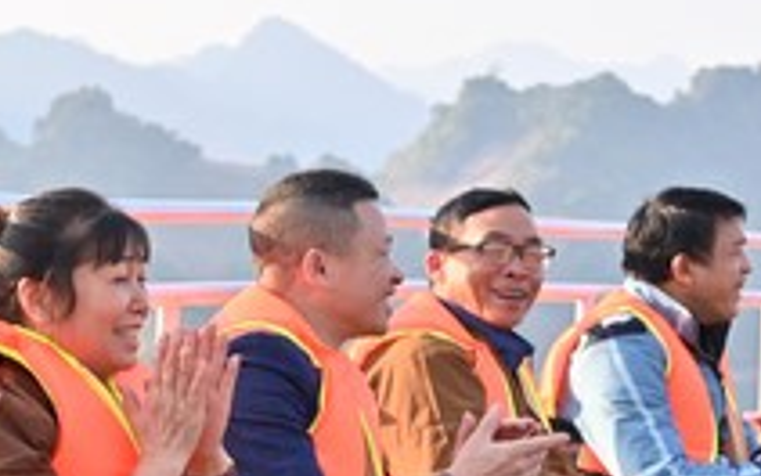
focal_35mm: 119
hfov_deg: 16.2
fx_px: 2469
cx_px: -335
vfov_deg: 10.9
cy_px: 516
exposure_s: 1/250
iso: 160
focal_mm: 38
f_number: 5.6
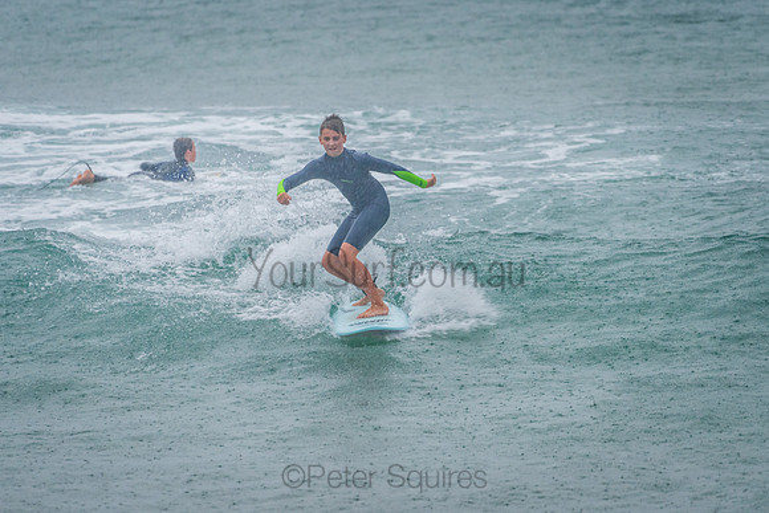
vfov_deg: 2.2
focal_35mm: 614
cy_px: 242
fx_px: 13119
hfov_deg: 3.4
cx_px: 410
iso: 640
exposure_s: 1/320
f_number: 5.6
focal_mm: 500
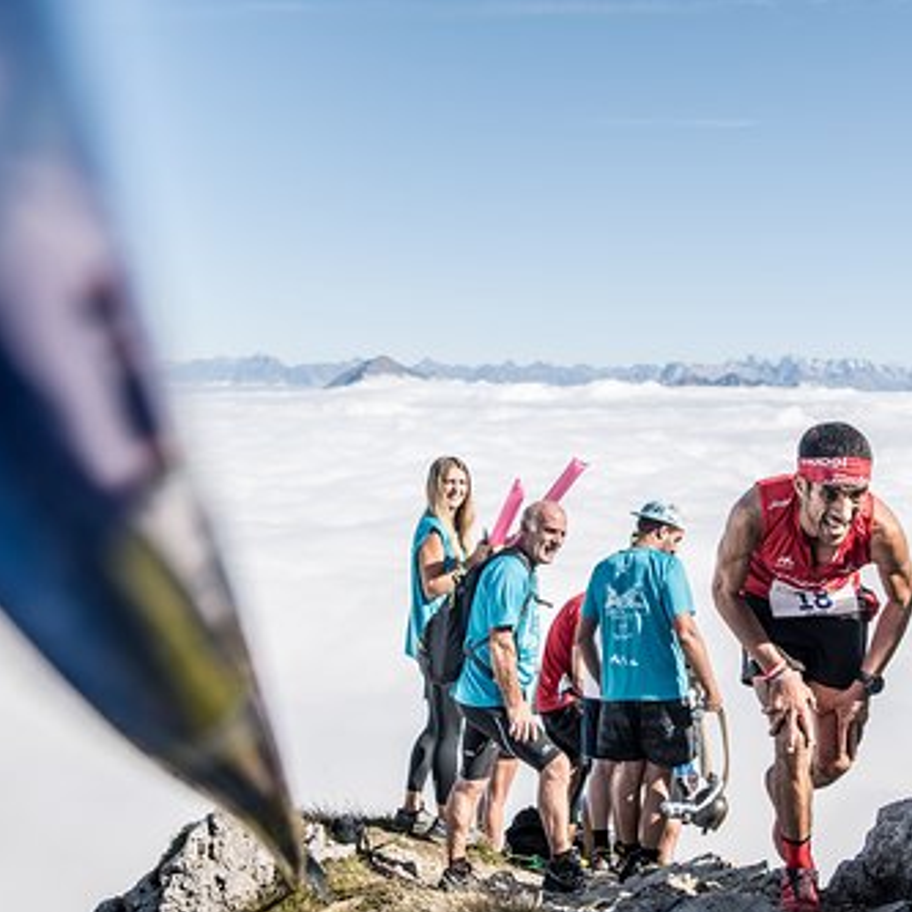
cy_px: 459
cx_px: 564
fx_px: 1401
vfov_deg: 36.1
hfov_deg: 35.9
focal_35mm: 47
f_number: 3.2
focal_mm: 24
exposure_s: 1/2000
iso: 100
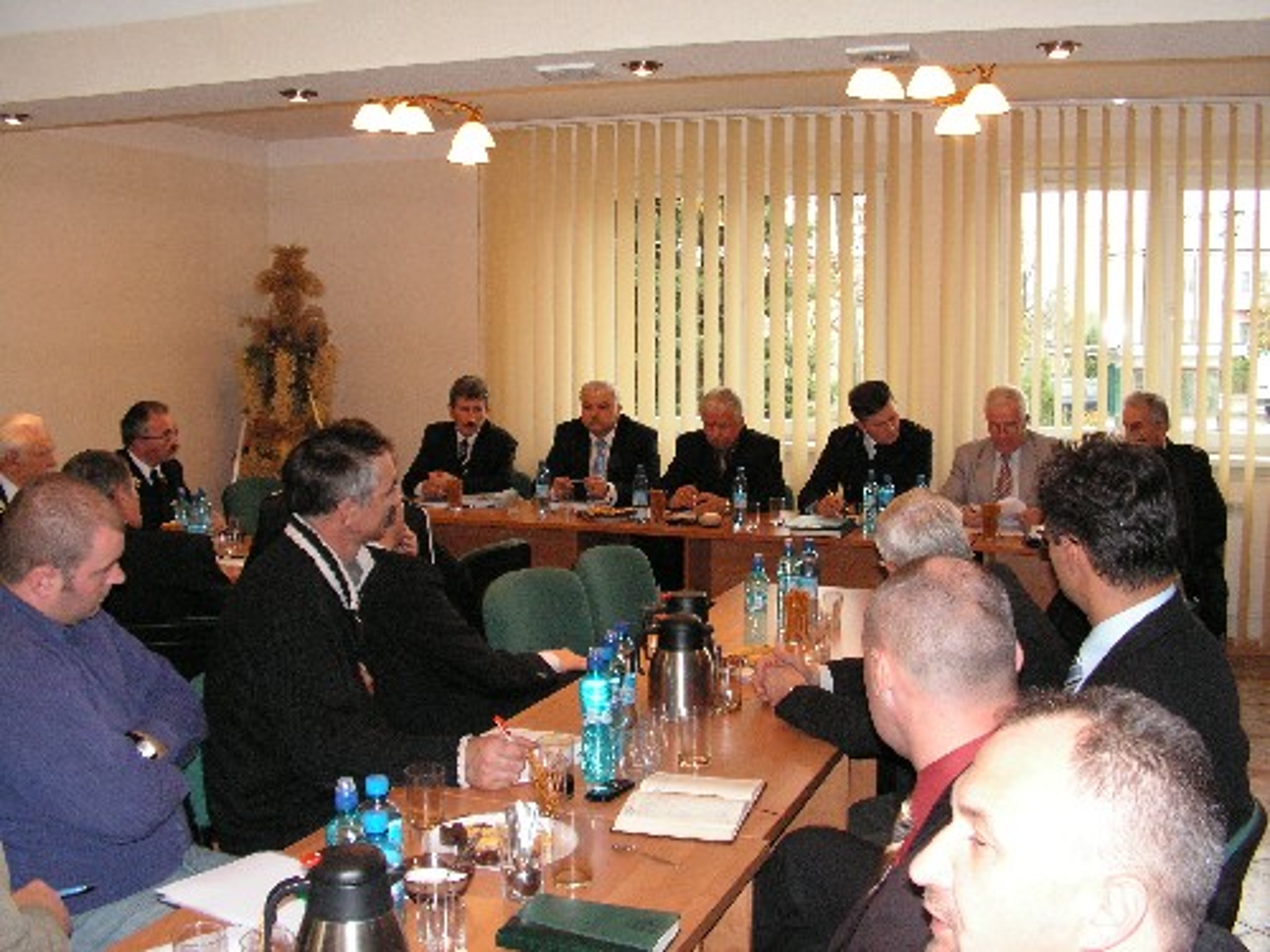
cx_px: 635
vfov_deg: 39.7
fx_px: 1321
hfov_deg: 51.4
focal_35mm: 36
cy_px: 476
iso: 160
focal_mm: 6
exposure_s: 1/40
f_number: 3.2
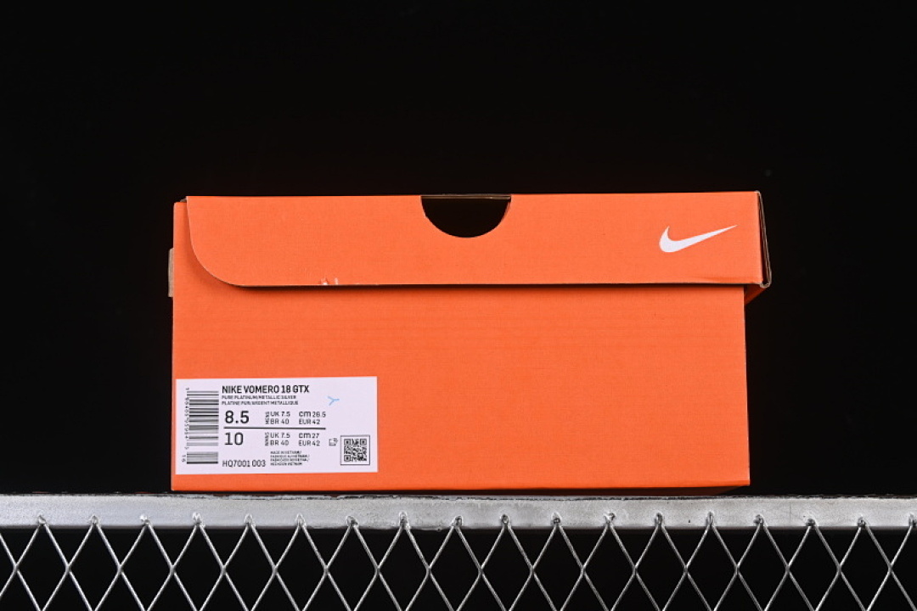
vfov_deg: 18.2
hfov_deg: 27.0
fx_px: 1910
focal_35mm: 75
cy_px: 306
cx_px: 458
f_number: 8
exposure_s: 1/80
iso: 160
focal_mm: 50
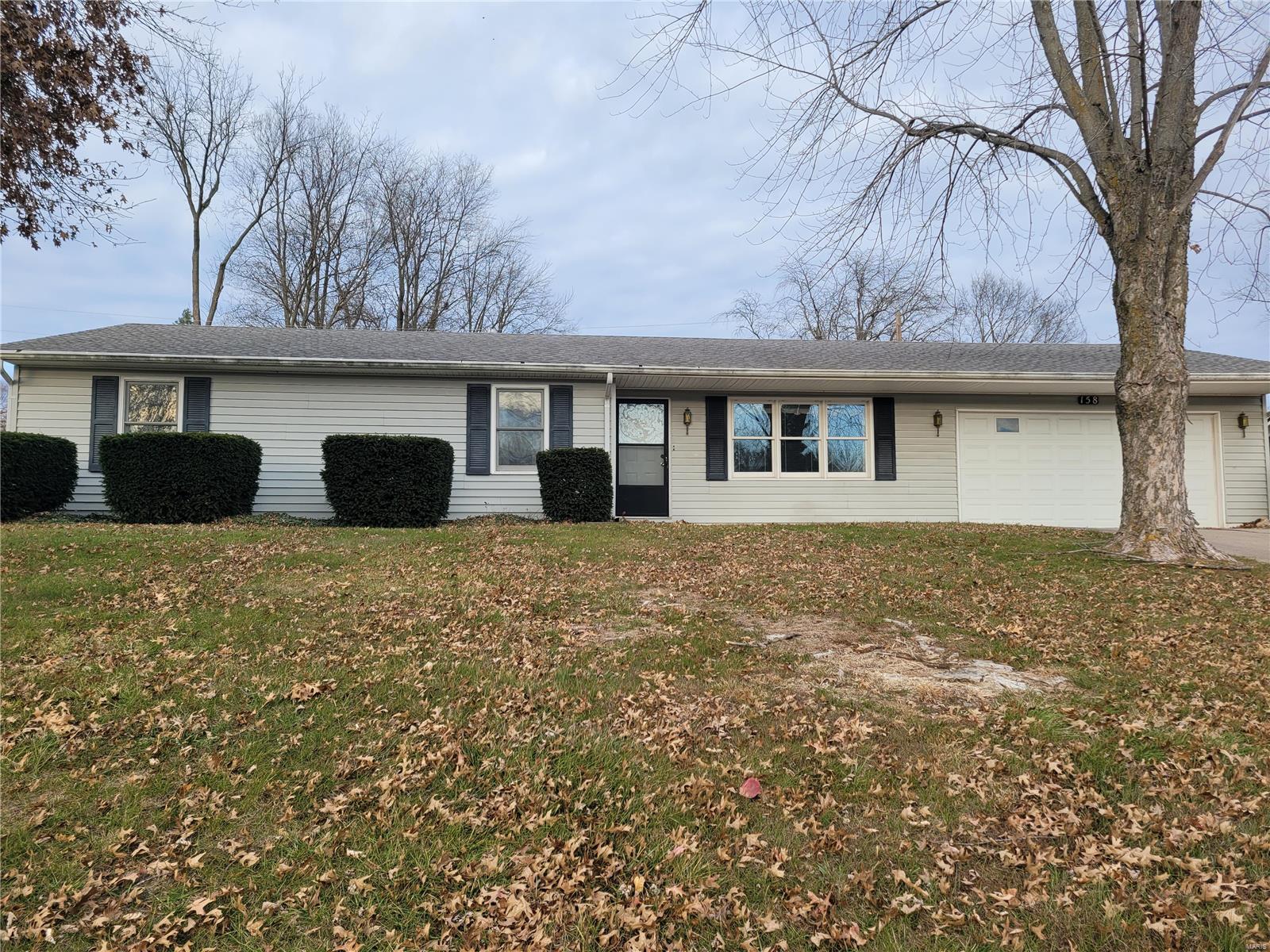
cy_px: 476
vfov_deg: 53.1
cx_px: 635
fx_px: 954
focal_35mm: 26
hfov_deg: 67.3
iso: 40
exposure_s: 1/512
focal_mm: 5.4
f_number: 1.8
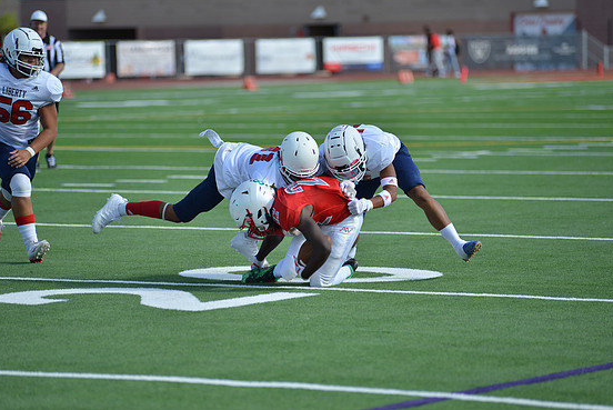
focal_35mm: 189
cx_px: 306
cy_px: 196
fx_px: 3221
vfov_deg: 7.3
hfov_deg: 10.9
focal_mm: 180
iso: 110
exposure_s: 1/1600
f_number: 2.8
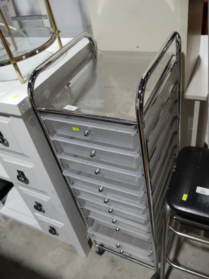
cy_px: 140
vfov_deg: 59.9
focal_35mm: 30
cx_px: 104
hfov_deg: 46.8
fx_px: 241
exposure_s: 1/60
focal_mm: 15
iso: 200
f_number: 3.6
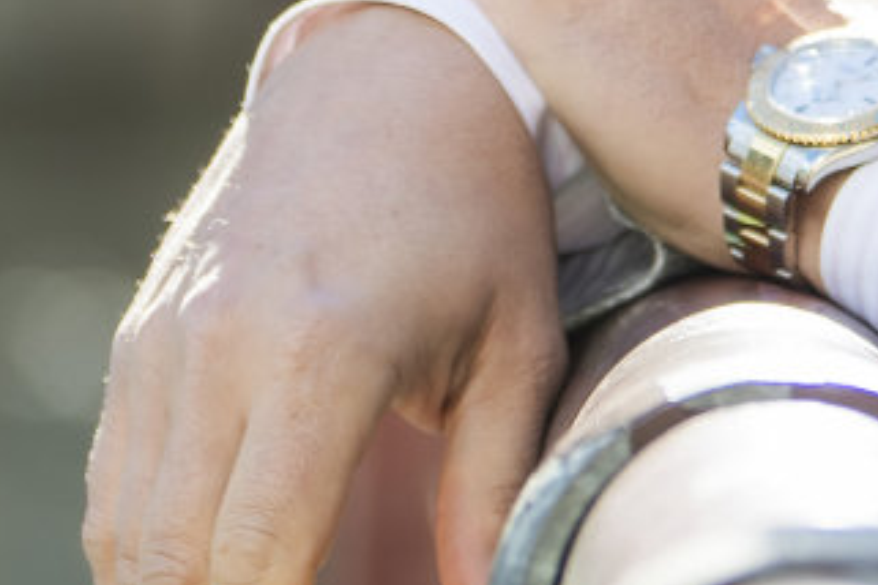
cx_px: 1280
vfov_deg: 2.0
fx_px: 16998
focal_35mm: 697
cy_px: -701
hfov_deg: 3.0
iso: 100
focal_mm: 112
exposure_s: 1/400
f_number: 2.8
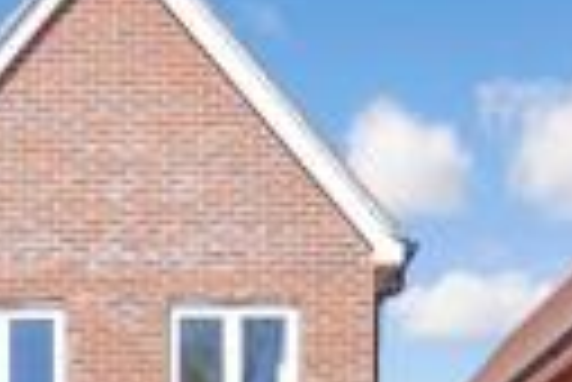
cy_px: 681
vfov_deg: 18.9
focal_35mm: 56
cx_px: 81
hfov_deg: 34.1
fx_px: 891
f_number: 8
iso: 160
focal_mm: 10
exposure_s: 1/200
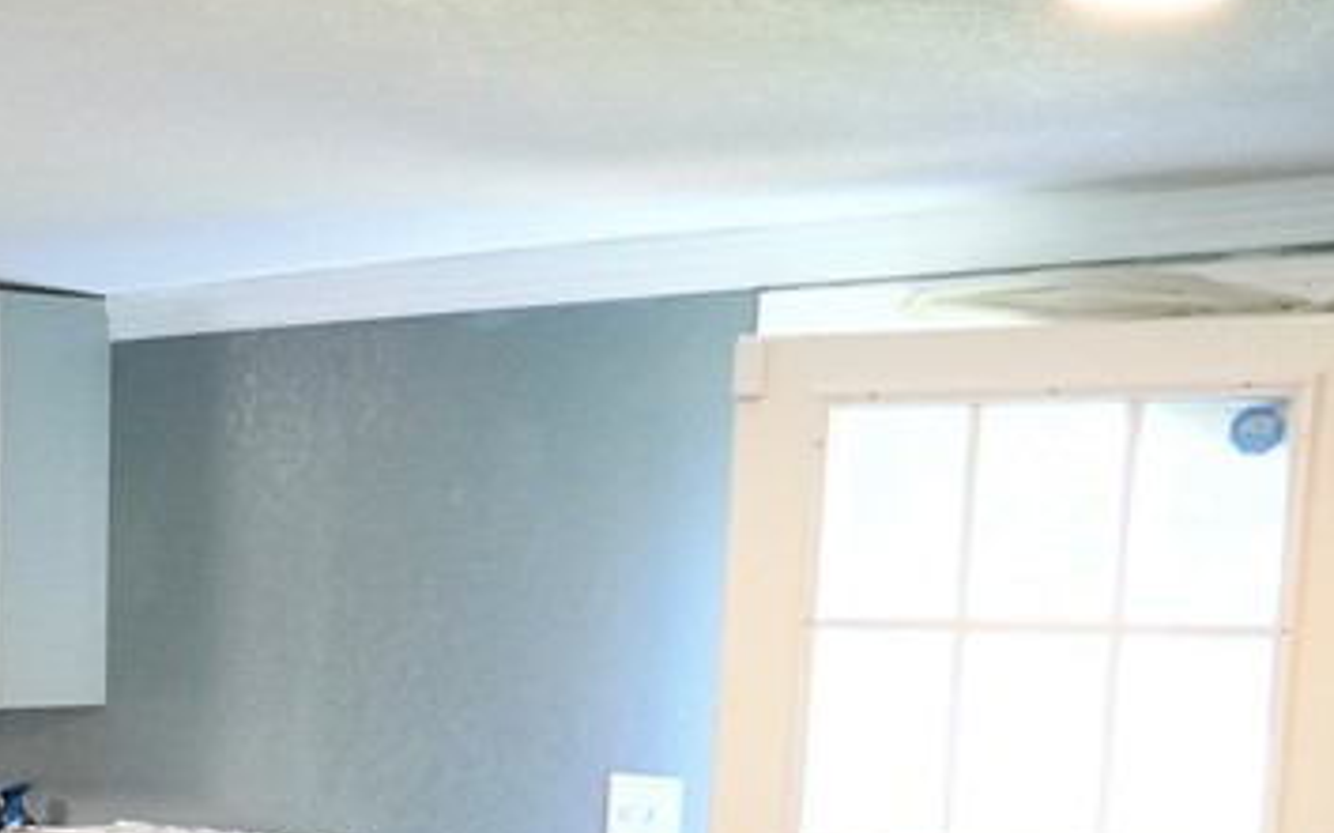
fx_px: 2726
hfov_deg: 23.2
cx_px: -563
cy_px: 922
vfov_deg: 16.8
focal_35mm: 75
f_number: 4
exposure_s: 1/160
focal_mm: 24
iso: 2500
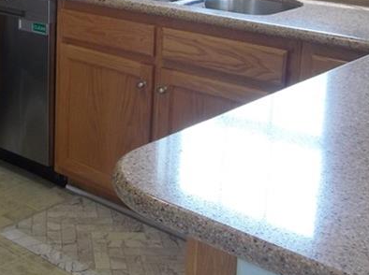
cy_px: 14
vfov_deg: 21.9
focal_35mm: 65
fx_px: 692
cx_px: 12
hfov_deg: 28.3
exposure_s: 1/30
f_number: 3.5
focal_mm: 4.5
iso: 160
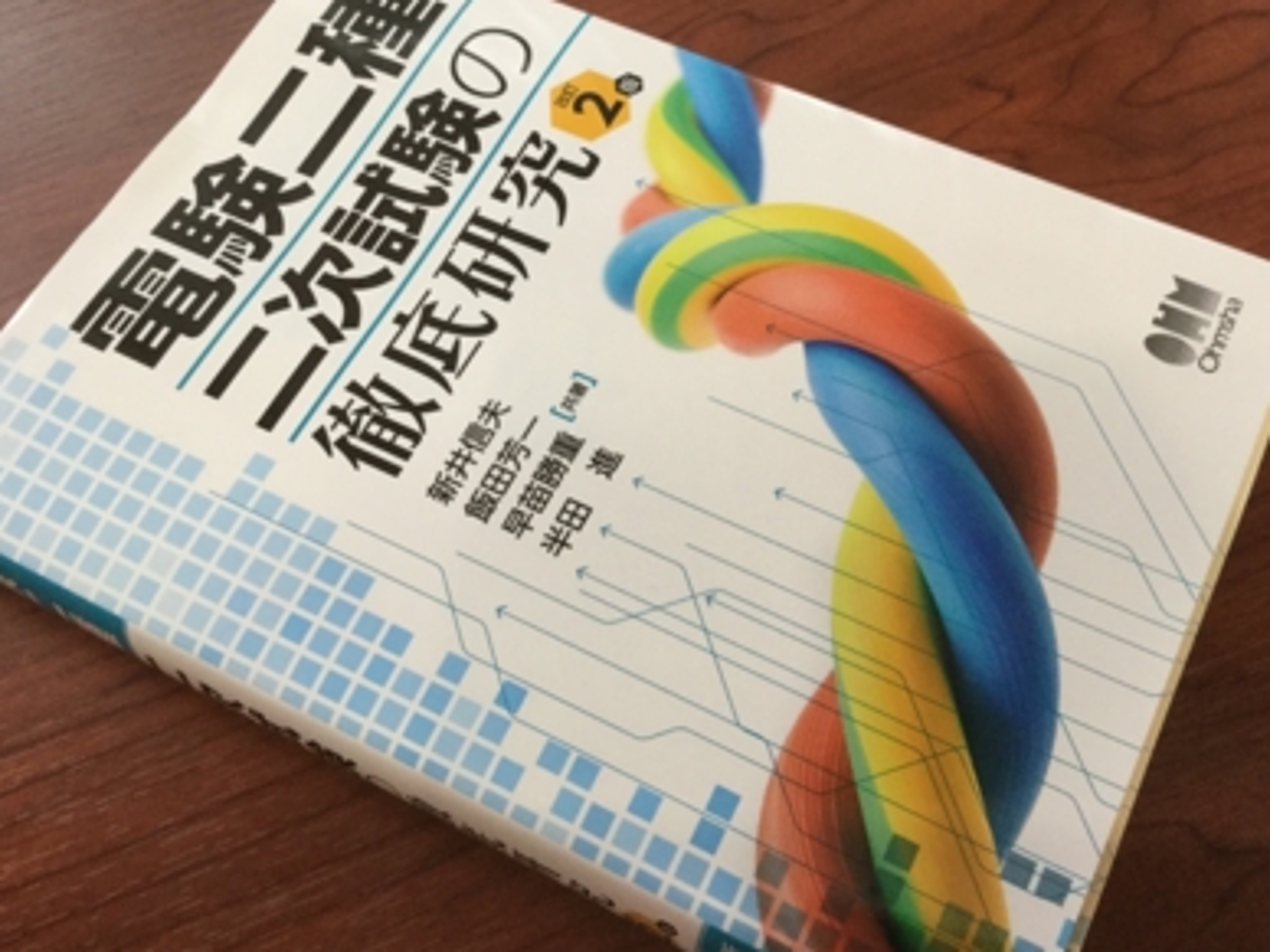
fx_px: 1321
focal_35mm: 36
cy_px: 481
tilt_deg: -64.4
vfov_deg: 39.7
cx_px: 684
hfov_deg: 51.3
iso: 100
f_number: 2.4
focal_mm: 3.3
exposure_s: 1/30
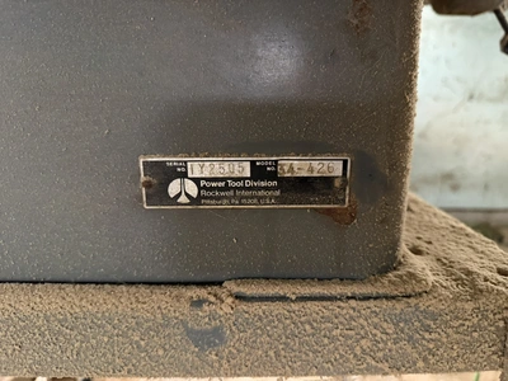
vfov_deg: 56.8
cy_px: 190
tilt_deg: -14.0
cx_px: 254
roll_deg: -0.8
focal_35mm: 24
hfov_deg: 71.6
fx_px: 352
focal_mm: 6.76
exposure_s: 1/30
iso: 800
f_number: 1.78
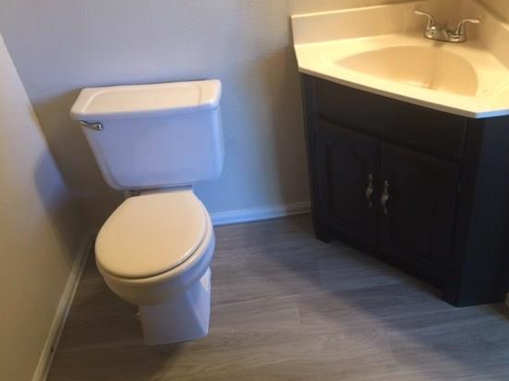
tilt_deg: -35.1
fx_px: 500
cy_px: 186
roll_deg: +6.4
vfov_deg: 41.8
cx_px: 296
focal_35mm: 34
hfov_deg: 53.7
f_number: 2.2
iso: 100
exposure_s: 1/15
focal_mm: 4.15
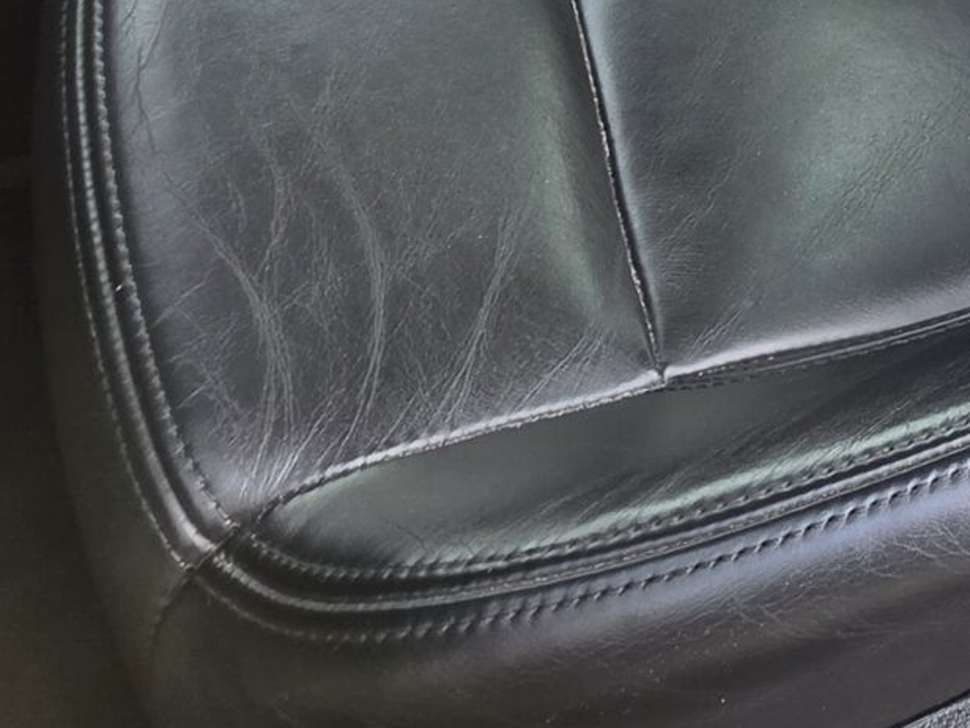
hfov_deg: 26.4
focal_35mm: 54
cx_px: 1435
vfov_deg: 18.8
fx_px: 1513
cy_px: -674
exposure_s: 1/120
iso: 16
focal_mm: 2.2
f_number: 1.9
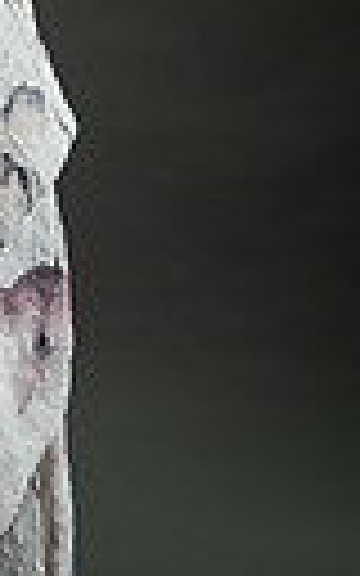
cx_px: -234
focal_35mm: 179
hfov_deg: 7.2
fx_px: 2810
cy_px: -374
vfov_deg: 11.1
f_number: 3.2
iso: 250
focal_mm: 50
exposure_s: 1/250
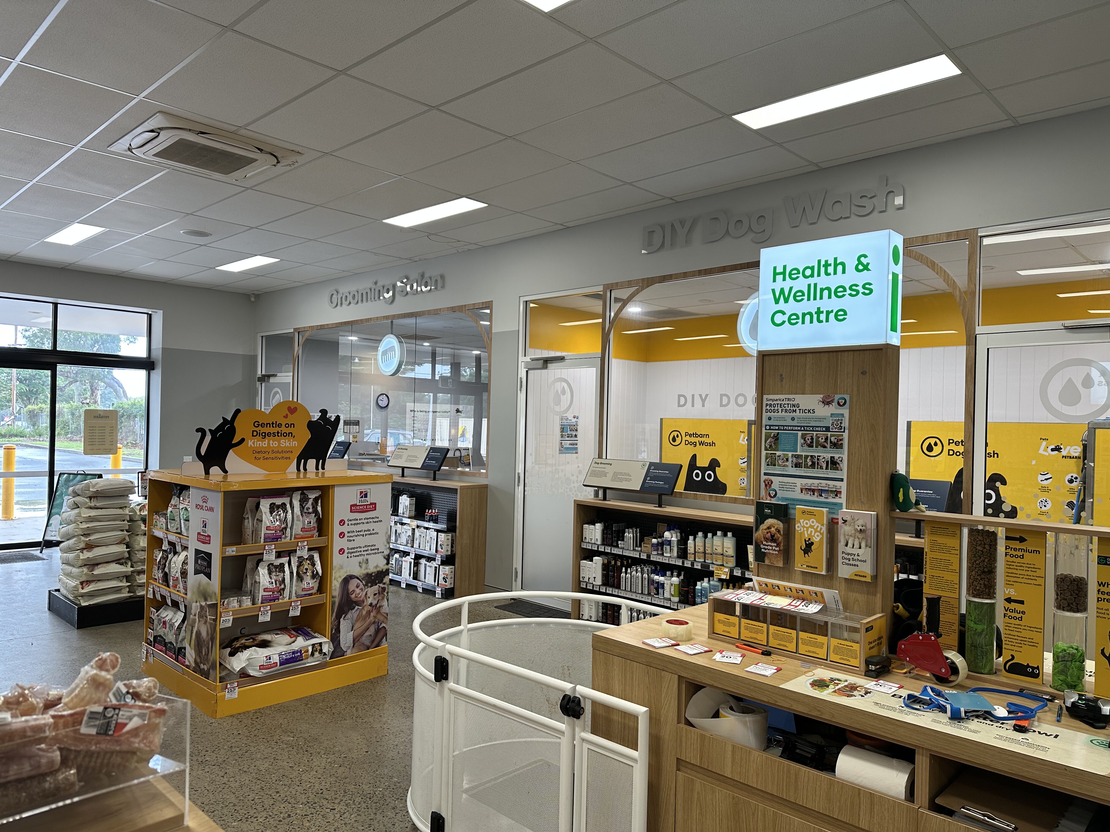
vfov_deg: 56.8
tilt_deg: -0.1
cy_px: 416
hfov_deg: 71.6
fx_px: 770
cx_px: 555
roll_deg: -1.6
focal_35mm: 24
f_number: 1.78
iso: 100
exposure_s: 1/100
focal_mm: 6.86
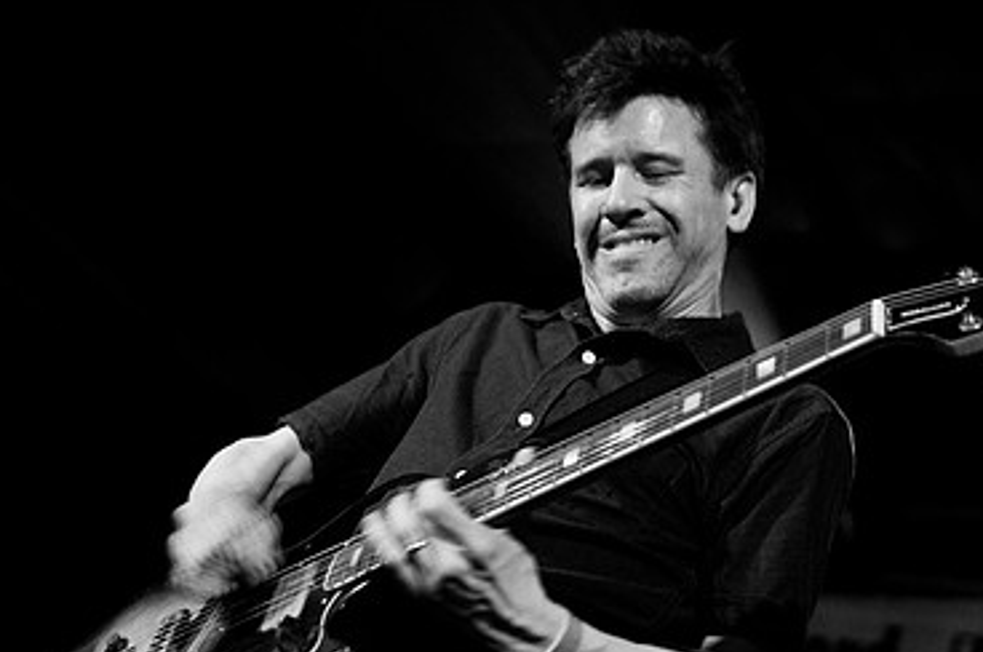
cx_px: 665
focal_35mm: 71
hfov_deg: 28.3
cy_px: 501
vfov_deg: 19.0
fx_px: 1935
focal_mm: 30
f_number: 2.2
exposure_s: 1/60
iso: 1000
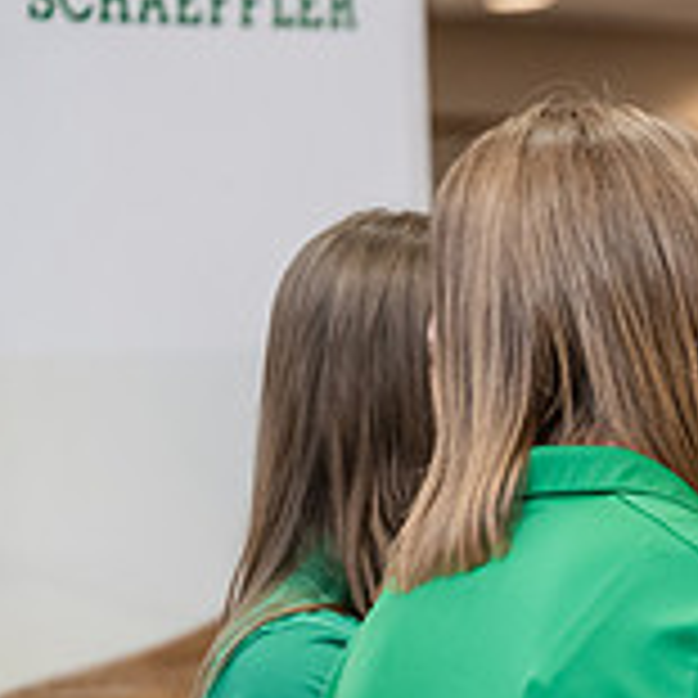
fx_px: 5498
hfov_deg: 7.1
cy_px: 678
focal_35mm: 241
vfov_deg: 7.2
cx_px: 1216
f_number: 2.8
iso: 2500
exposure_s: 1/200
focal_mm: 76
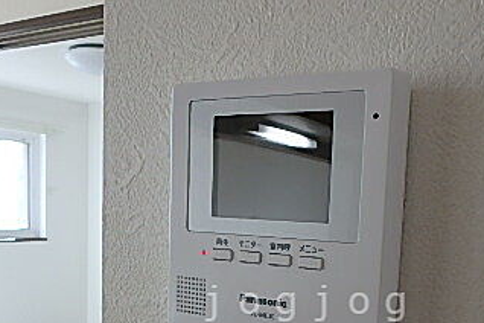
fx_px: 592
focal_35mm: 44
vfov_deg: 29.0
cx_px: 309
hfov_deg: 44.1
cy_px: 303
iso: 125
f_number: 3.5
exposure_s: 1/60
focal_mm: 3.7
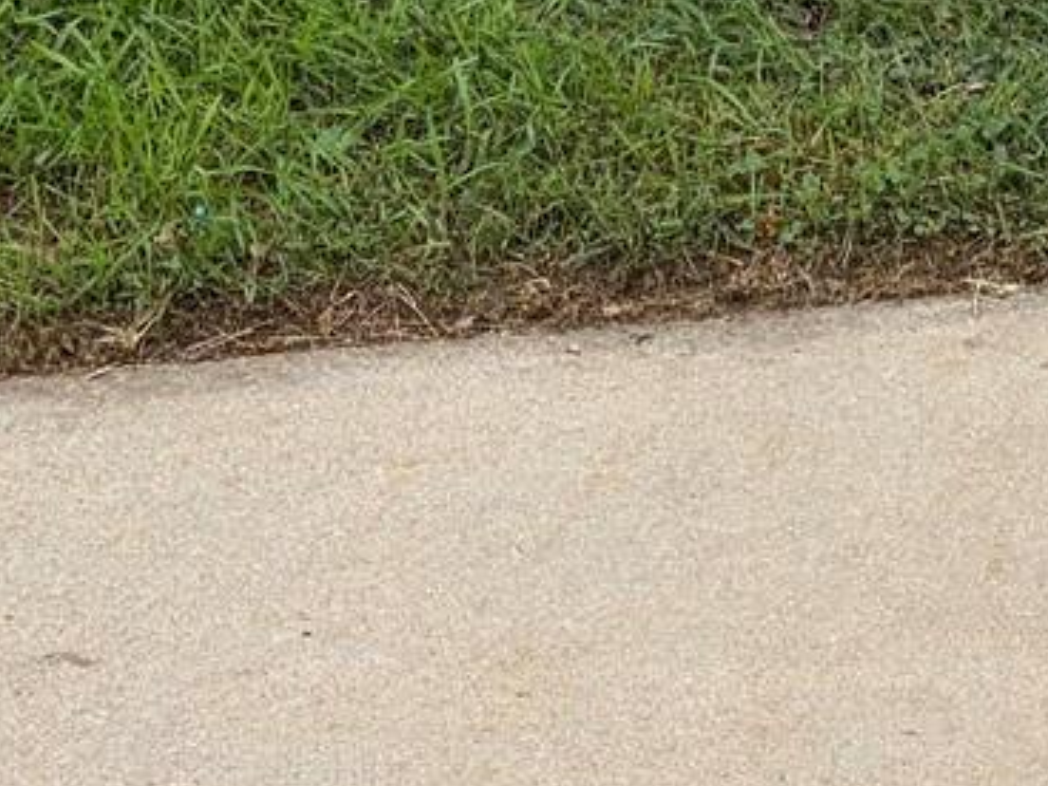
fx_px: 3421
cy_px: -578
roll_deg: -0.8
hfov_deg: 17.1
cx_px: 971
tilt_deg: -5.2
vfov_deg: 12.1
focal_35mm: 113
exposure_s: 1/907
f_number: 1.6
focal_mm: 5.96
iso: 50
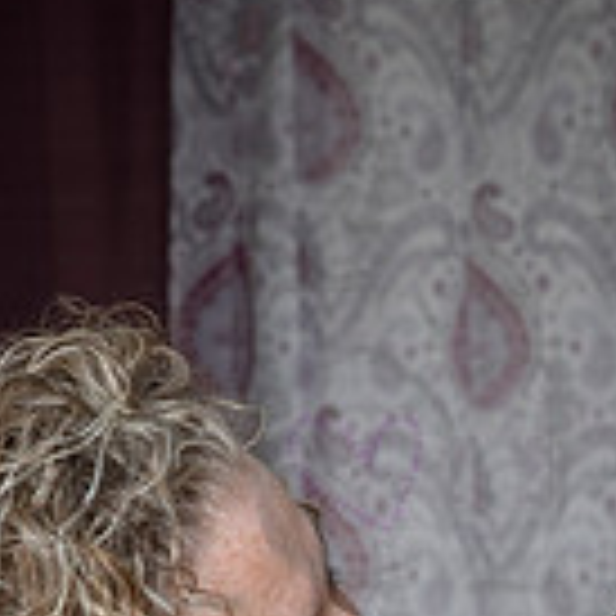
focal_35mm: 238
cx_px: 373
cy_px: 872
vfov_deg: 7.3
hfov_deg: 7.4
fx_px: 4792
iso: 400
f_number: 8
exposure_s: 1/200
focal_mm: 85
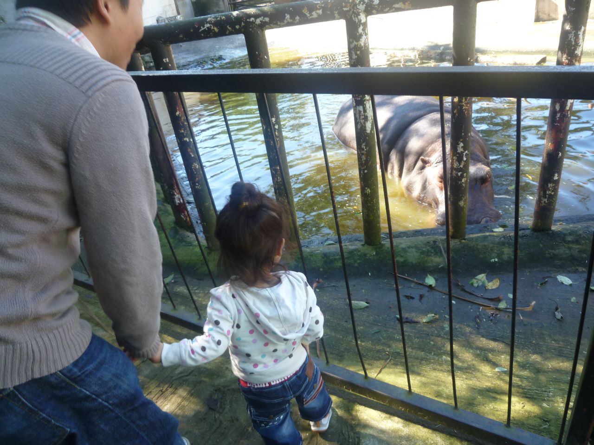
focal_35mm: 25
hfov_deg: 69.4
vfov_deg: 54.9
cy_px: 222
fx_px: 429
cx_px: 297
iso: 80
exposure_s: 1/50
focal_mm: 4.5
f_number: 2.8
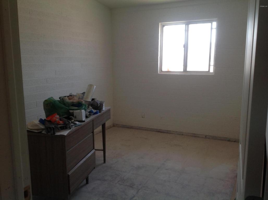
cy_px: 100
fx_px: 270
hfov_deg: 52.7
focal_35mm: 35
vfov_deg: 40.6
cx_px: 134
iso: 50
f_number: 2.4
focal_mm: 4.28
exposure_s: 1/60
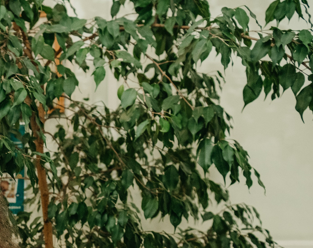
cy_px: 305
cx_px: -205
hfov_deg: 17.5
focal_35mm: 94
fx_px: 867
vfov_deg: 15.6
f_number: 4
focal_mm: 28
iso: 800
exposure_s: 1/160
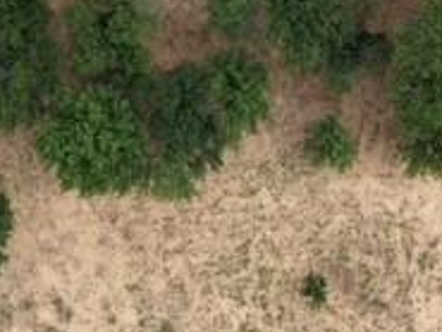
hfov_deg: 23.5
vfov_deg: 17.1
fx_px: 1060
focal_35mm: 83
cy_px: -53
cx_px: 227
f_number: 1.8
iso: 150
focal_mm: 8.67
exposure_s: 1/2000
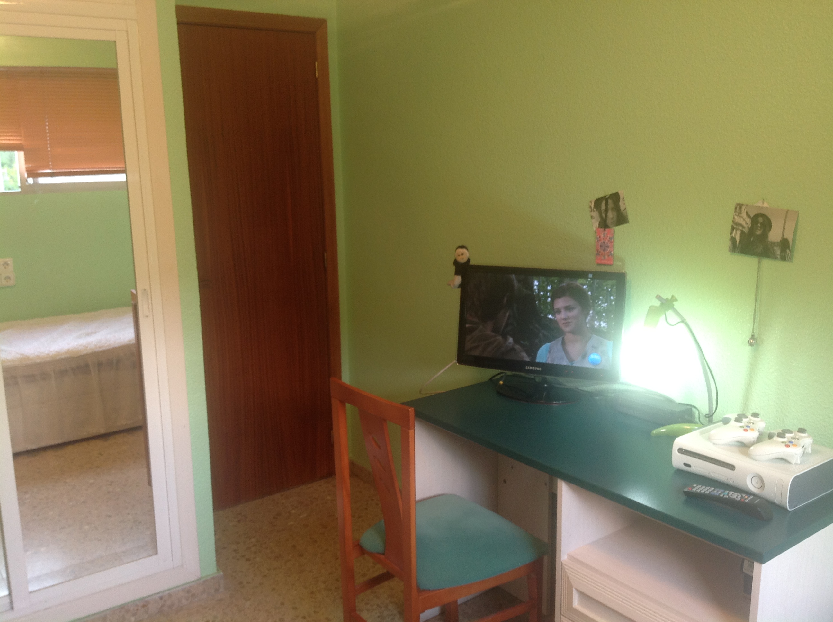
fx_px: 841
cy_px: 311
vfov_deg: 40.6
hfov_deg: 52.7
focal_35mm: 35
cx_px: 416
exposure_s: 1/20
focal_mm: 4.28
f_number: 2.4
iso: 80
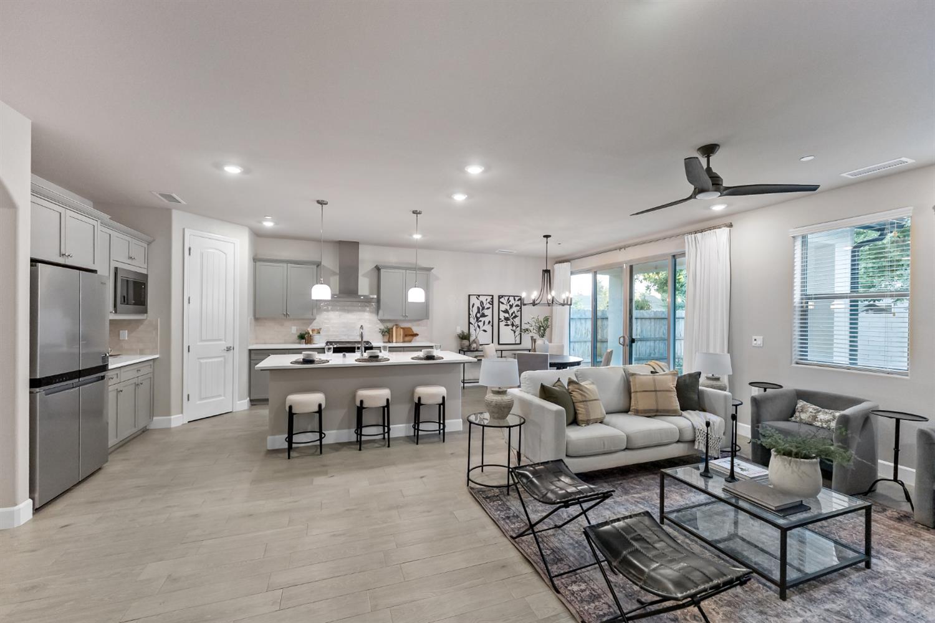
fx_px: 364
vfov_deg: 81.2
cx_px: 468
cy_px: 312
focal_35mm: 14
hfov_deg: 104.3
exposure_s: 1/160
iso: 1250
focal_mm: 14
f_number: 4
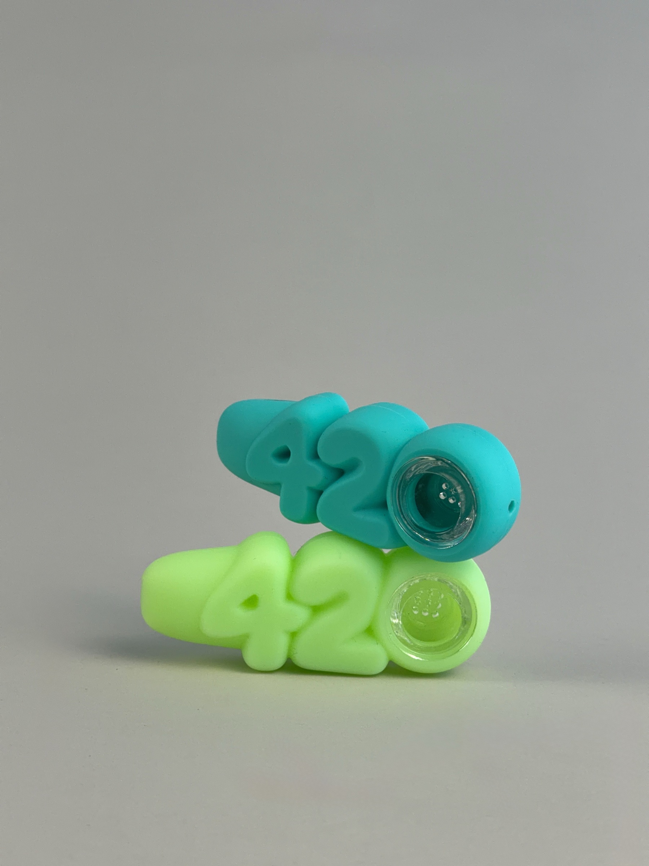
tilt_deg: -6.9
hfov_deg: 26.1
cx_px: 324
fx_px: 1400
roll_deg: -2.3
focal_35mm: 56
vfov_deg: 34.3
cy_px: 433
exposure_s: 1/330
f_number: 1.78
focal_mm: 6.76
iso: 64
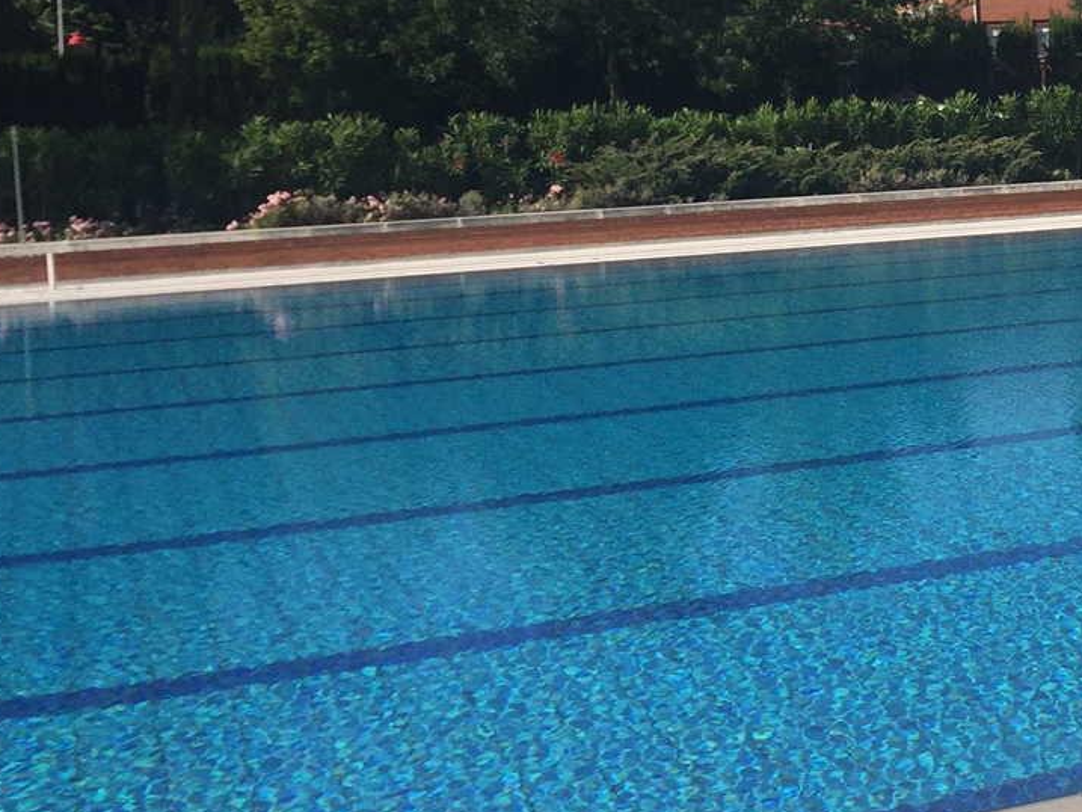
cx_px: 1136
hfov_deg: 27.3
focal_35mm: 66
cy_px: 151
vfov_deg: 21.9
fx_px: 2063
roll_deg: +2.1
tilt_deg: -1.4
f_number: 2.2
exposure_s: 1/3968
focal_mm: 4.15
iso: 32
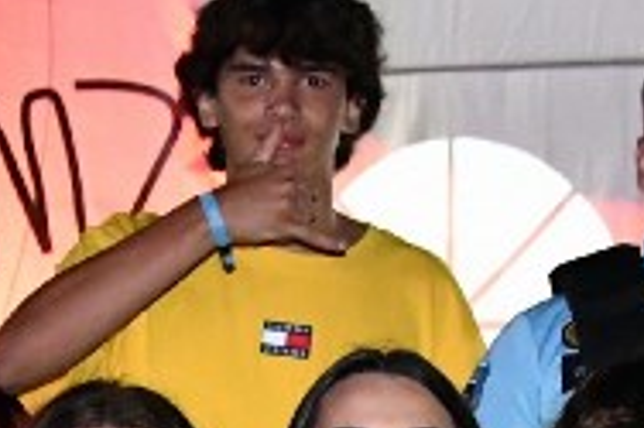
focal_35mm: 180
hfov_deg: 11.4
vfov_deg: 7.4
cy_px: 822
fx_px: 3217
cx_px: 226
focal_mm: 22
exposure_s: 1/60
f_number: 3.8
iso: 6400
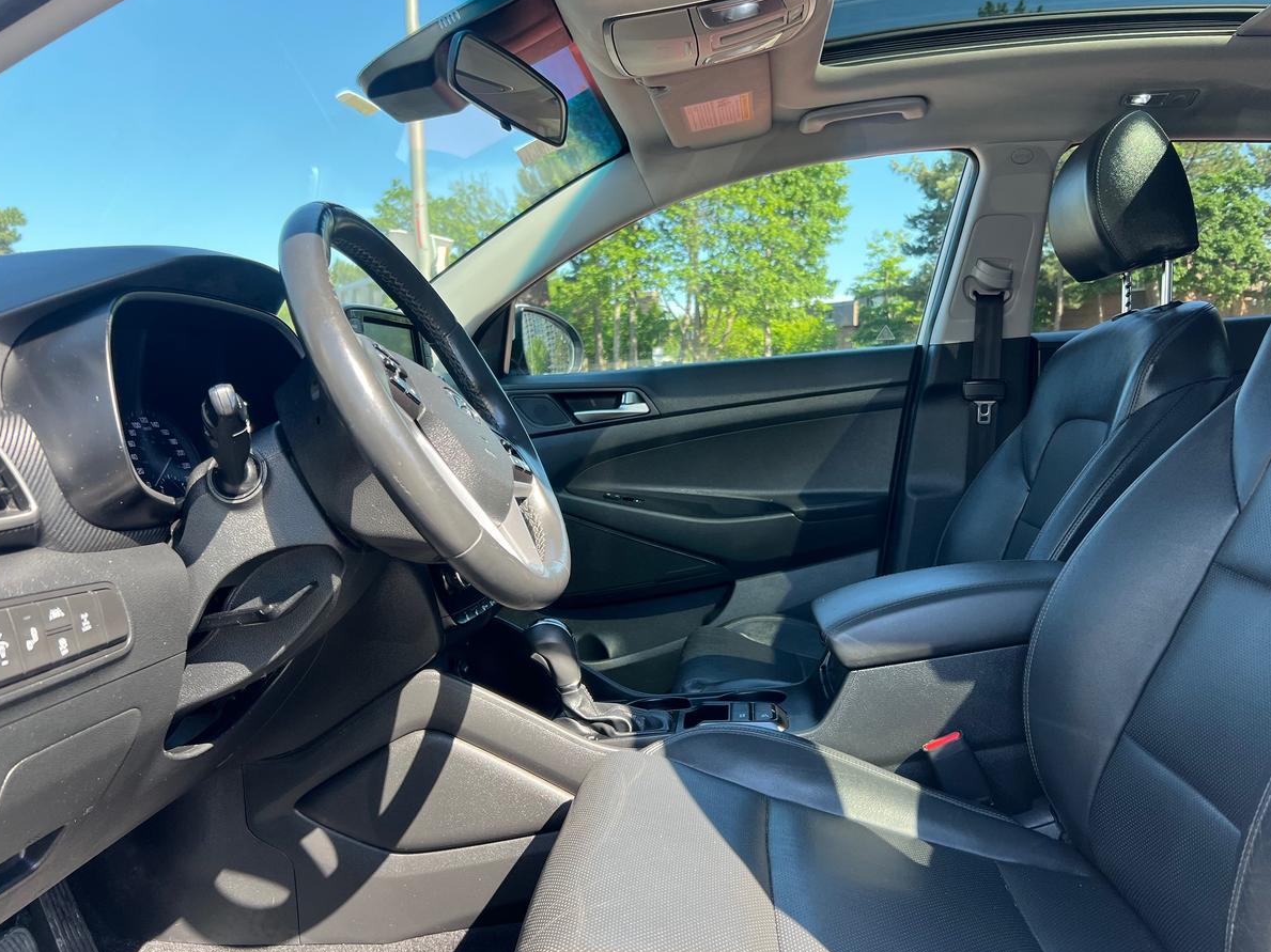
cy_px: 462
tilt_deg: -5.1
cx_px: 654
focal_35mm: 28
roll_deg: -0.3
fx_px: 1028
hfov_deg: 63.4
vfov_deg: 49.7
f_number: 1.5
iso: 50
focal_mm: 5.7
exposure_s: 1/401
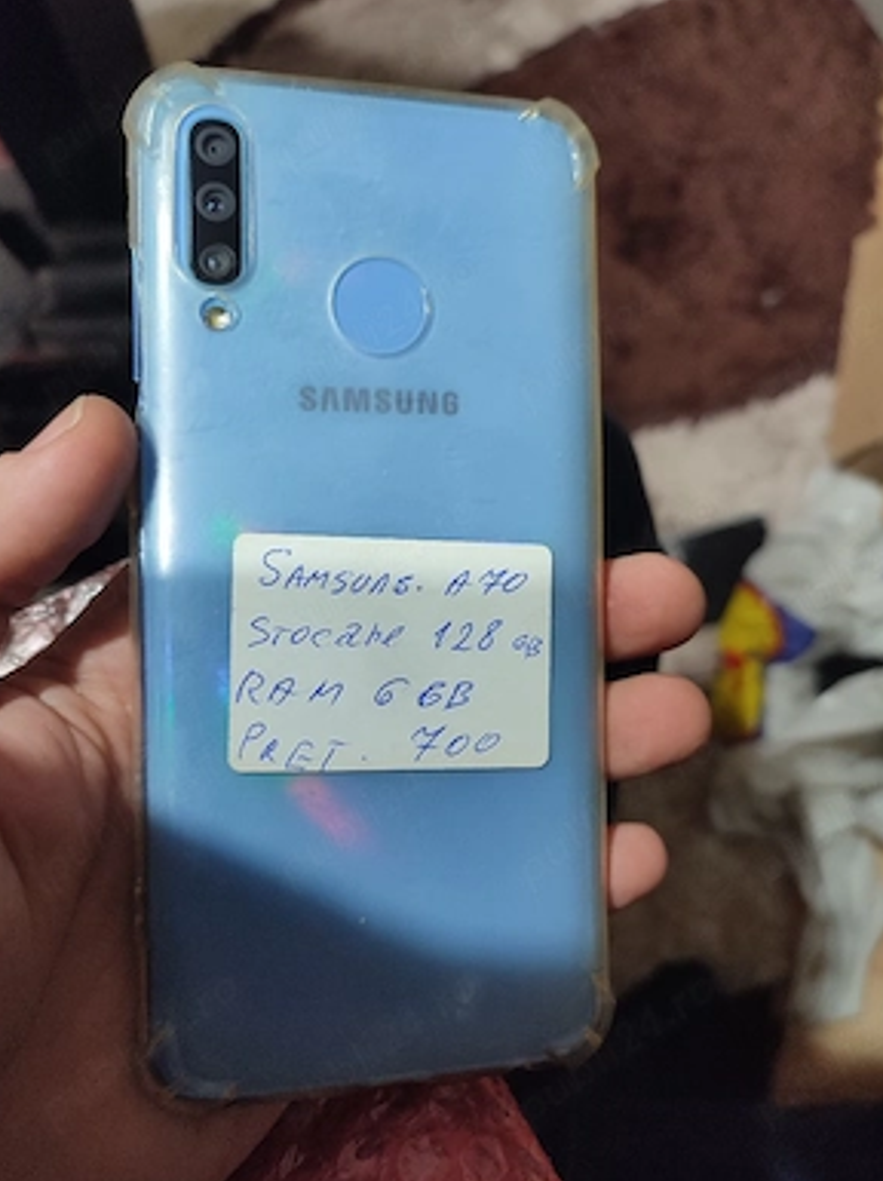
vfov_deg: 67.3
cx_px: 438
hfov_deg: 53.0
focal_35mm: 26
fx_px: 886
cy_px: 607
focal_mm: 6.04
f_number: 1.9
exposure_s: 1/24
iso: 405
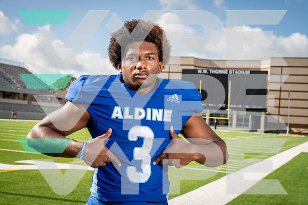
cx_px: 154
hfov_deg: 37.5
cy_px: 102
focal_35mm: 53
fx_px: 454
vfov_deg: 25.5
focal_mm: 53
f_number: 8
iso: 125
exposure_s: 1/250
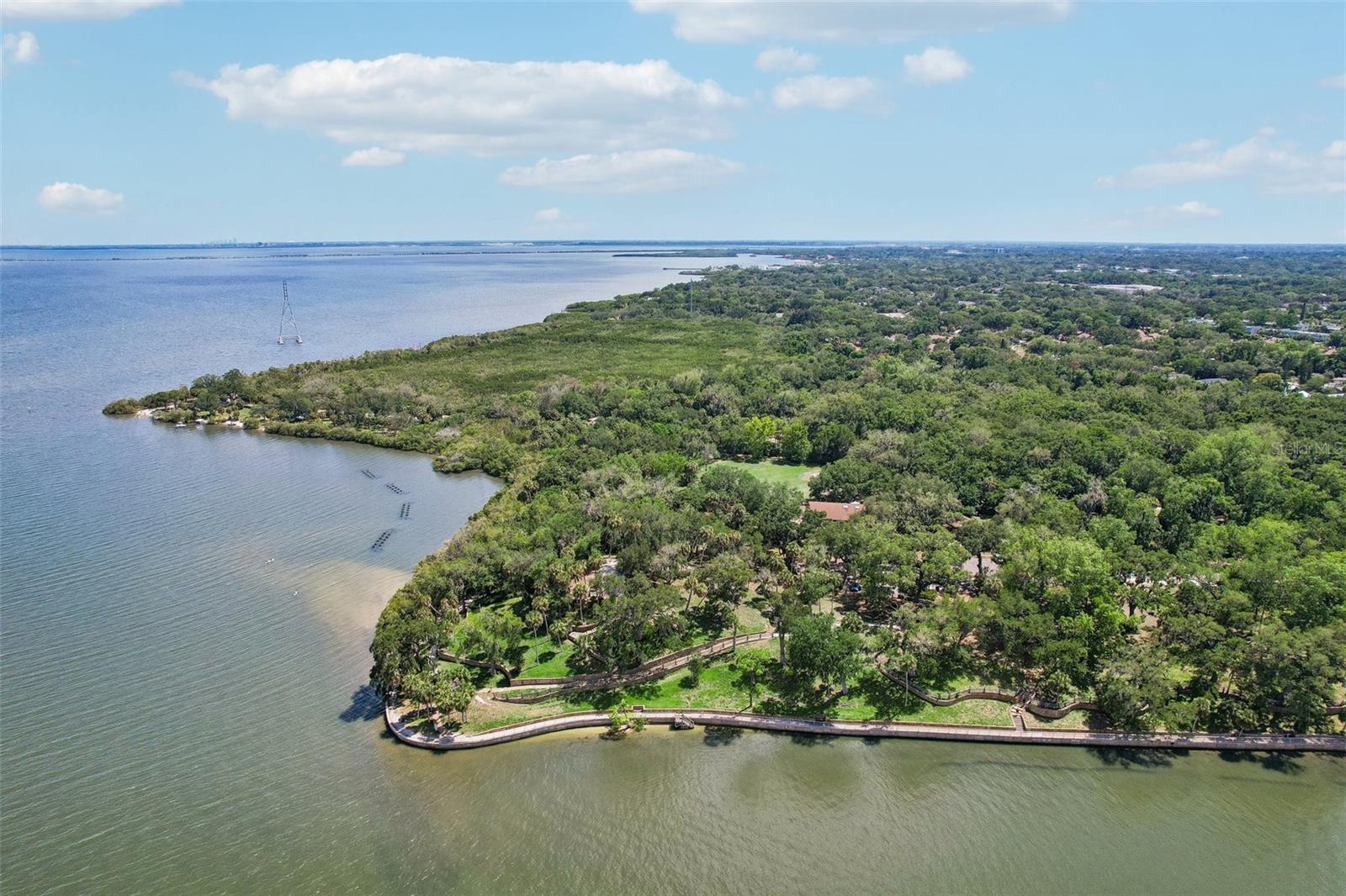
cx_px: 673
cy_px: 448
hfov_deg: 78.6
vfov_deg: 57.2
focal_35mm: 22
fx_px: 822
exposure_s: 1/2500
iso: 140
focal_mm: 8.4
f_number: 2.8
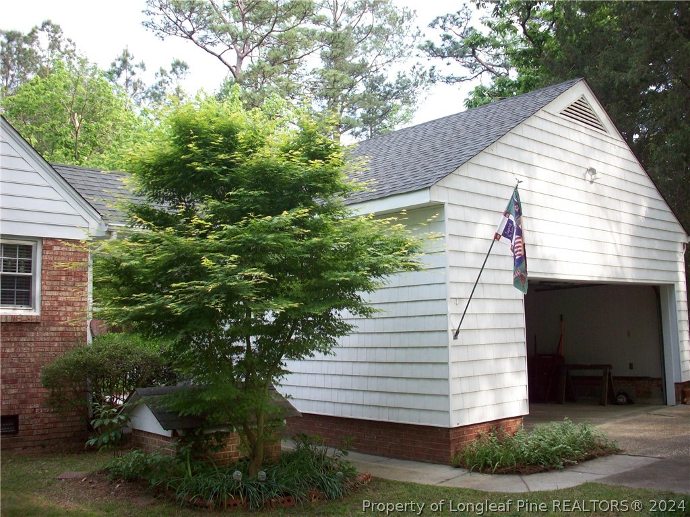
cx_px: 345
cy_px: 258
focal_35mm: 37
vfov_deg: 38.7
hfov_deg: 50.1
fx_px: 738
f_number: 2.8
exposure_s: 1/128
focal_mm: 6.2
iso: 86
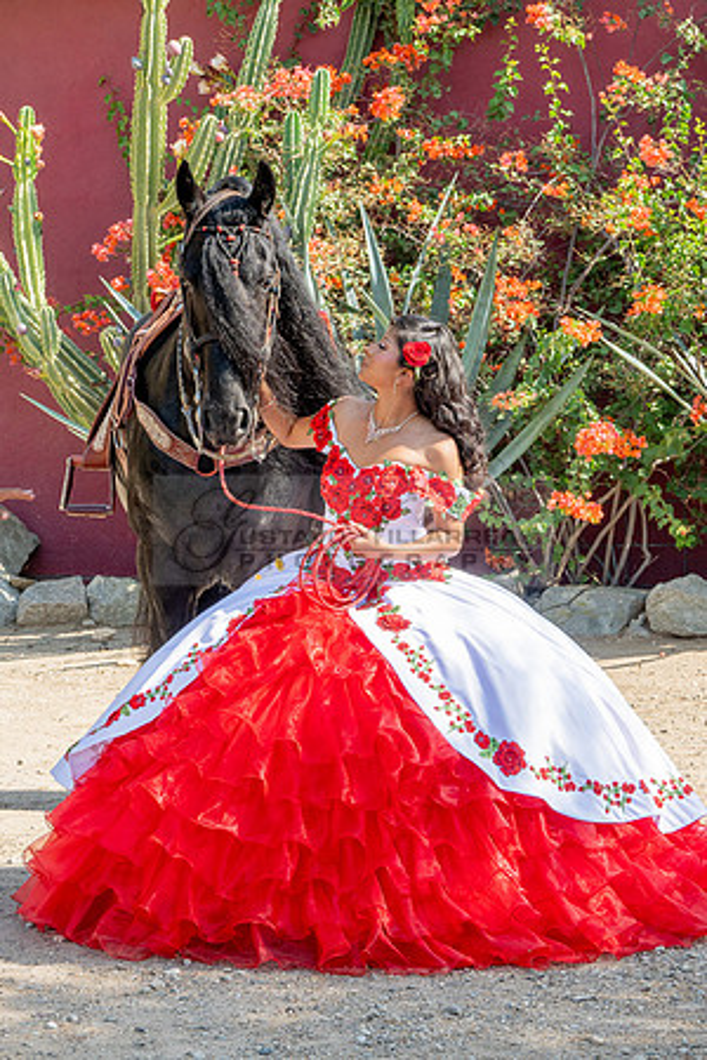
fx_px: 3041
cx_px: 386
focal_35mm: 103
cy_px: 533
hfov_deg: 13.3
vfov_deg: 19.8
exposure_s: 1/200
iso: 250
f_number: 11
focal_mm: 62
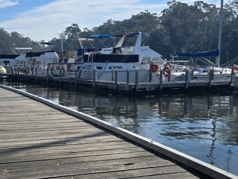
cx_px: 97
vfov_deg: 29.1
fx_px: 344
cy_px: 105
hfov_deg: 38.1
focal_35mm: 50
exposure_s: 1/2921
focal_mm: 5.4
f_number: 1.8
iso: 32
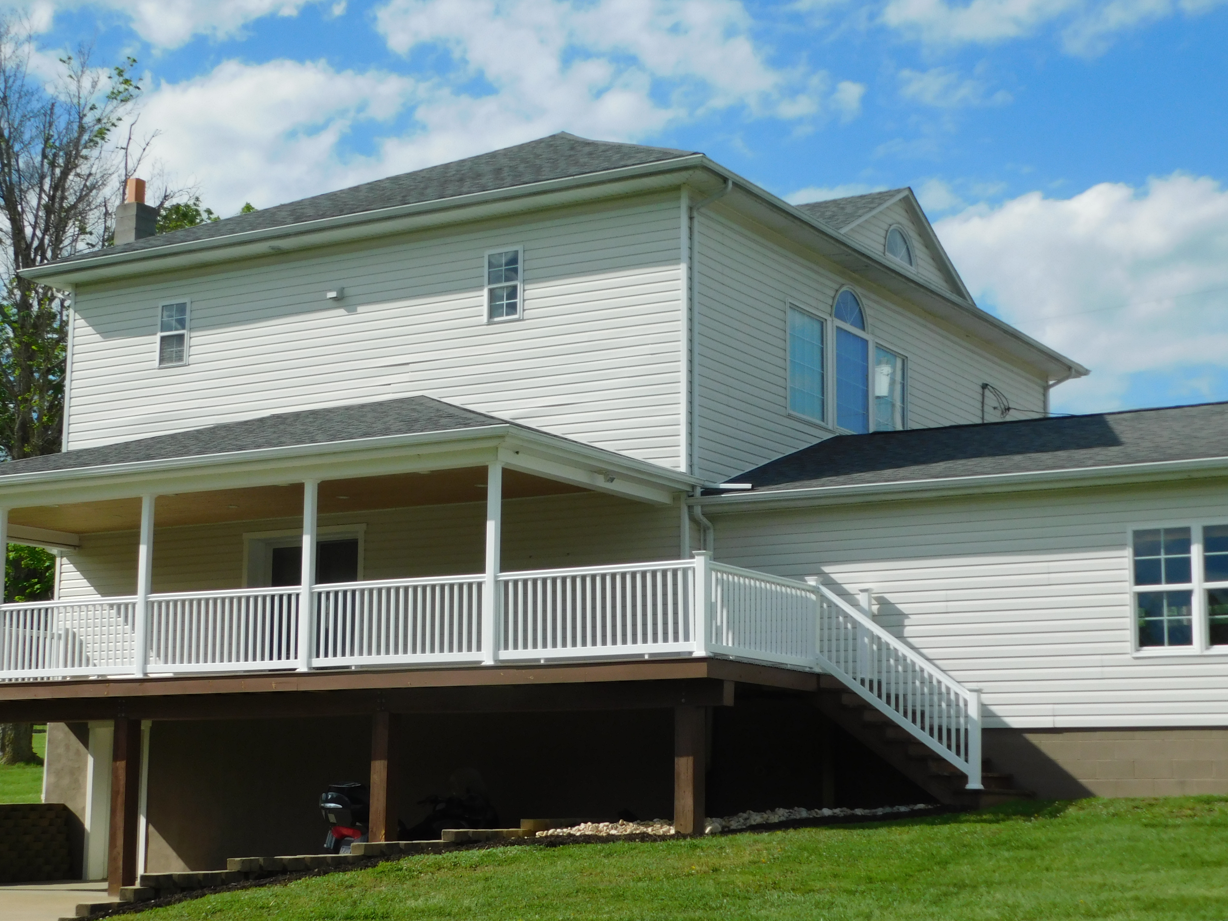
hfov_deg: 33.2
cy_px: 523
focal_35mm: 58
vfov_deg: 25.2
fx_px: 2058
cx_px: 621
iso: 125
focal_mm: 9
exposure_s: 1/1250
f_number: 3.8
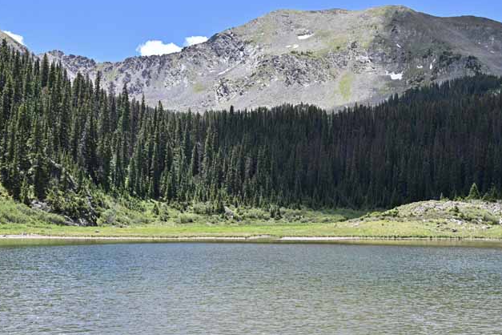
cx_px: 308
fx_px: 711
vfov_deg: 26.4
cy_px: 128
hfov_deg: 38.7
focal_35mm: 51
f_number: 5.6
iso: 64
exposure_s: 1/250
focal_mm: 40
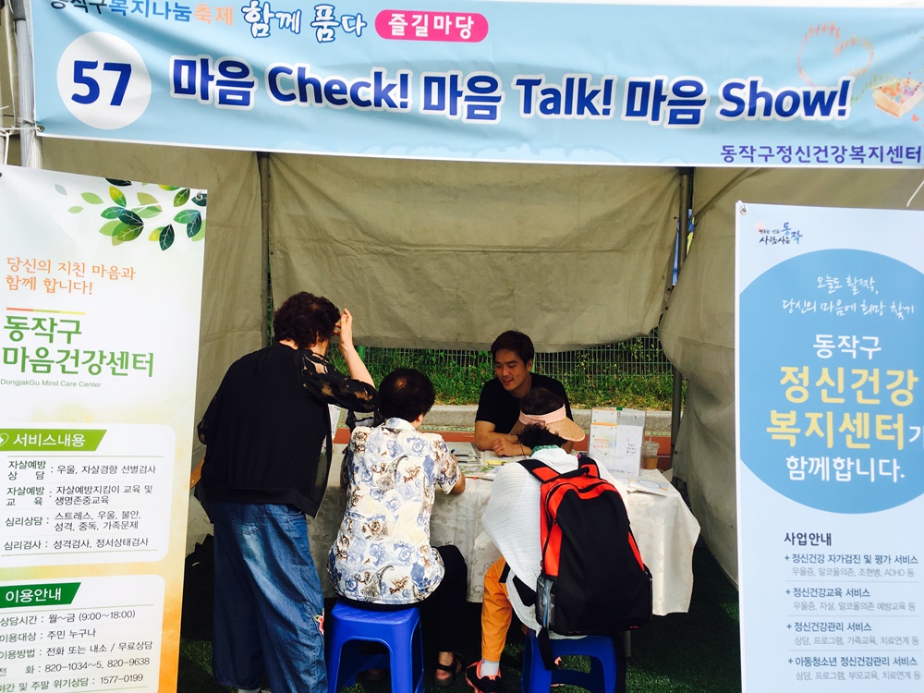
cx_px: 462
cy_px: 346
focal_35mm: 29
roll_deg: -2.3
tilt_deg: -4.2
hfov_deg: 61.7
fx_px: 774
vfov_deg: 48.2
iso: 25
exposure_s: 1/1148
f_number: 2.2
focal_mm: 4.15
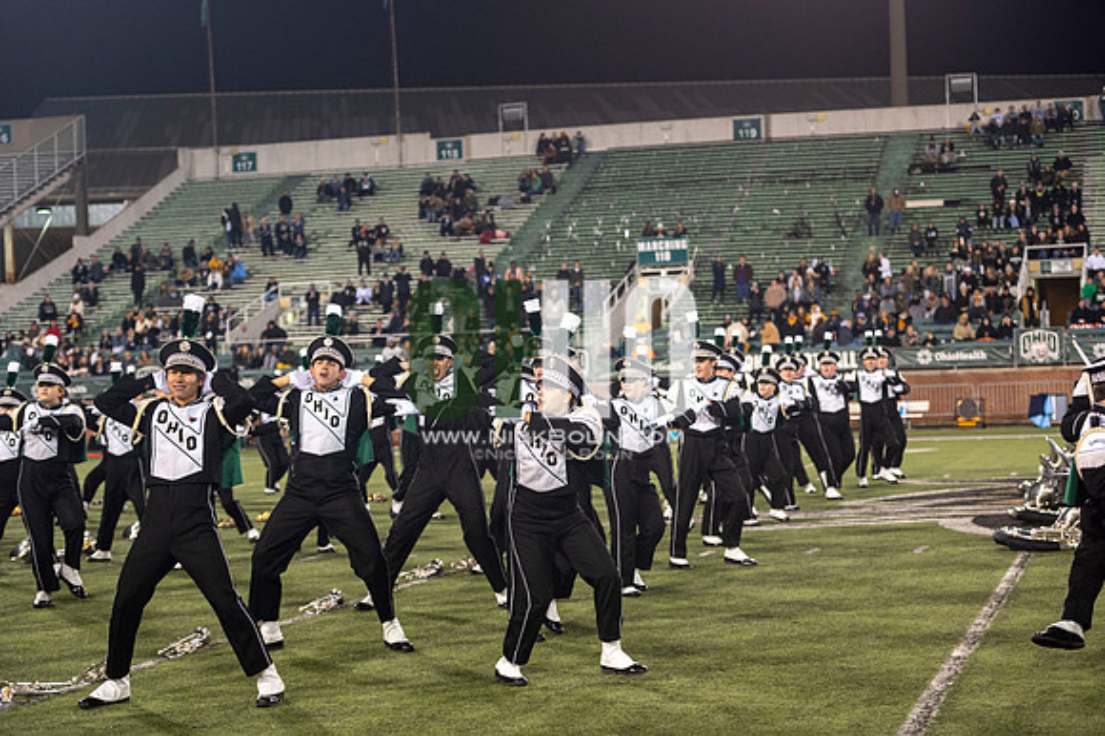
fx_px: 2147
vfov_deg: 19.4
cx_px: 552
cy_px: 368
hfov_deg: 28.9
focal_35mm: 70
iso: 1000
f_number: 2.8
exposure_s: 1/500
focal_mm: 70
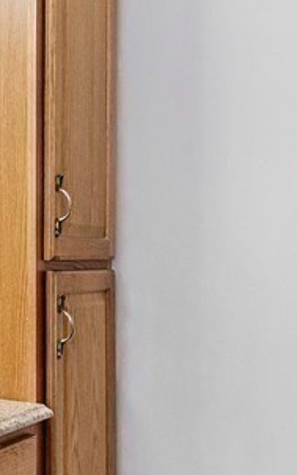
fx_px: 804
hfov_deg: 18.7
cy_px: 252
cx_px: -135
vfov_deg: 33.0
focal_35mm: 62
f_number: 4
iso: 500
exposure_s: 1/80
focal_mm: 12
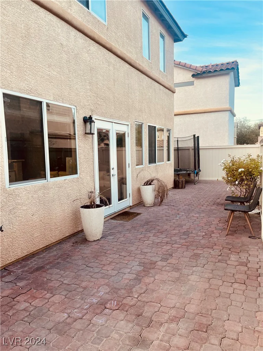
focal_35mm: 26
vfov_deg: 67.3
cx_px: 132
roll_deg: +0.9
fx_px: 263
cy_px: 176
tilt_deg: -5.7
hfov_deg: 53.1
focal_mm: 5.1
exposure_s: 1/122
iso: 80
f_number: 1.6
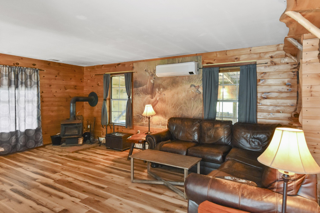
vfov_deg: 59.5
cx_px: 160
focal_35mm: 21
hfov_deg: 81.2
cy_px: 106
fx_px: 187
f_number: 4
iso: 1800
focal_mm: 14
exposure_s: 1/60
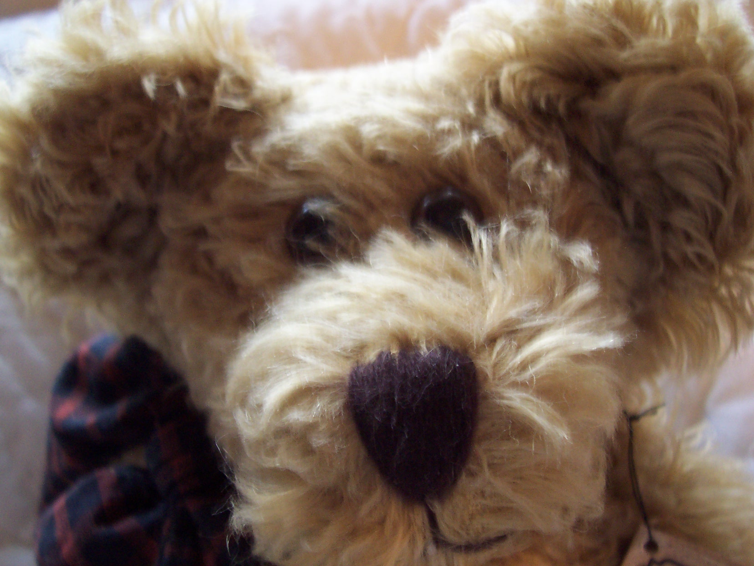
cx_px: 377
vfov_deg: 38.7
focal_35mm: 37
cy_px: 283
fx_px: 806
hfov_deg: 50.1
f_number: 2.8
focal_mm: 5.6
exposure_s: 1/8
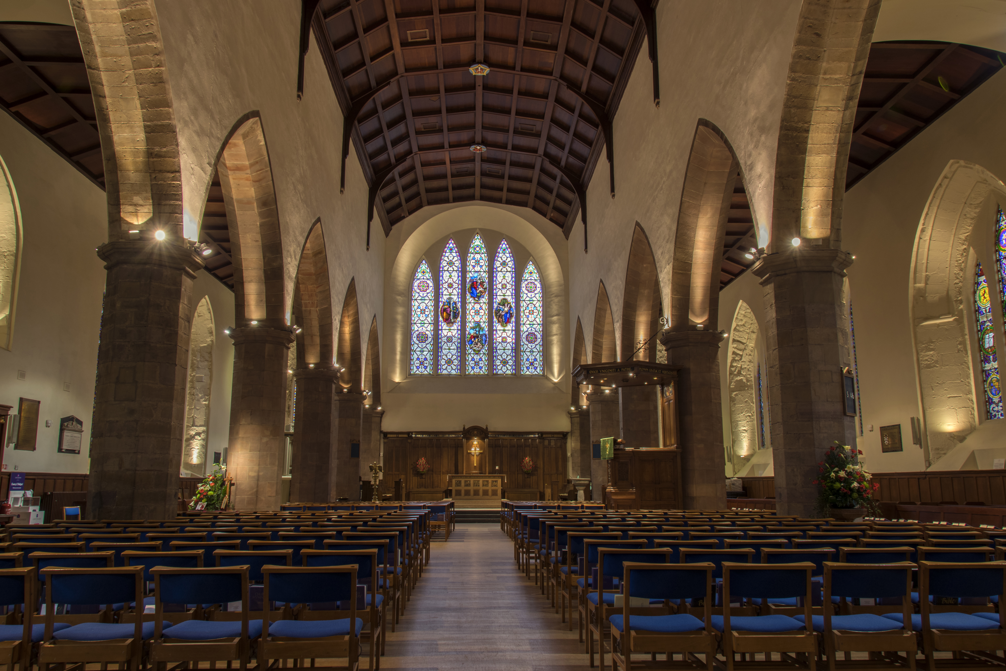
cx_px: 503
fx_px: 754
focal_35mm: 27
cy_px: 336
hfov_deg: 67.4
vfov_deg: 47.9
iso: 100
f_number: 13
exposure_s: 2
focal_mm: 18
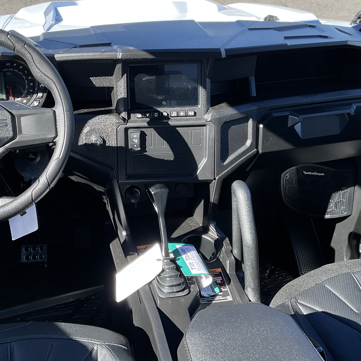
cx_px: 146
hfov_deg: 38.2
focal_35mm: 44
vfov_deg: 38.2
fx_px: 519
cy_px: 144
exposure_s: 1/299
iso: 16
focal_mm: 3
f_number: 1.8
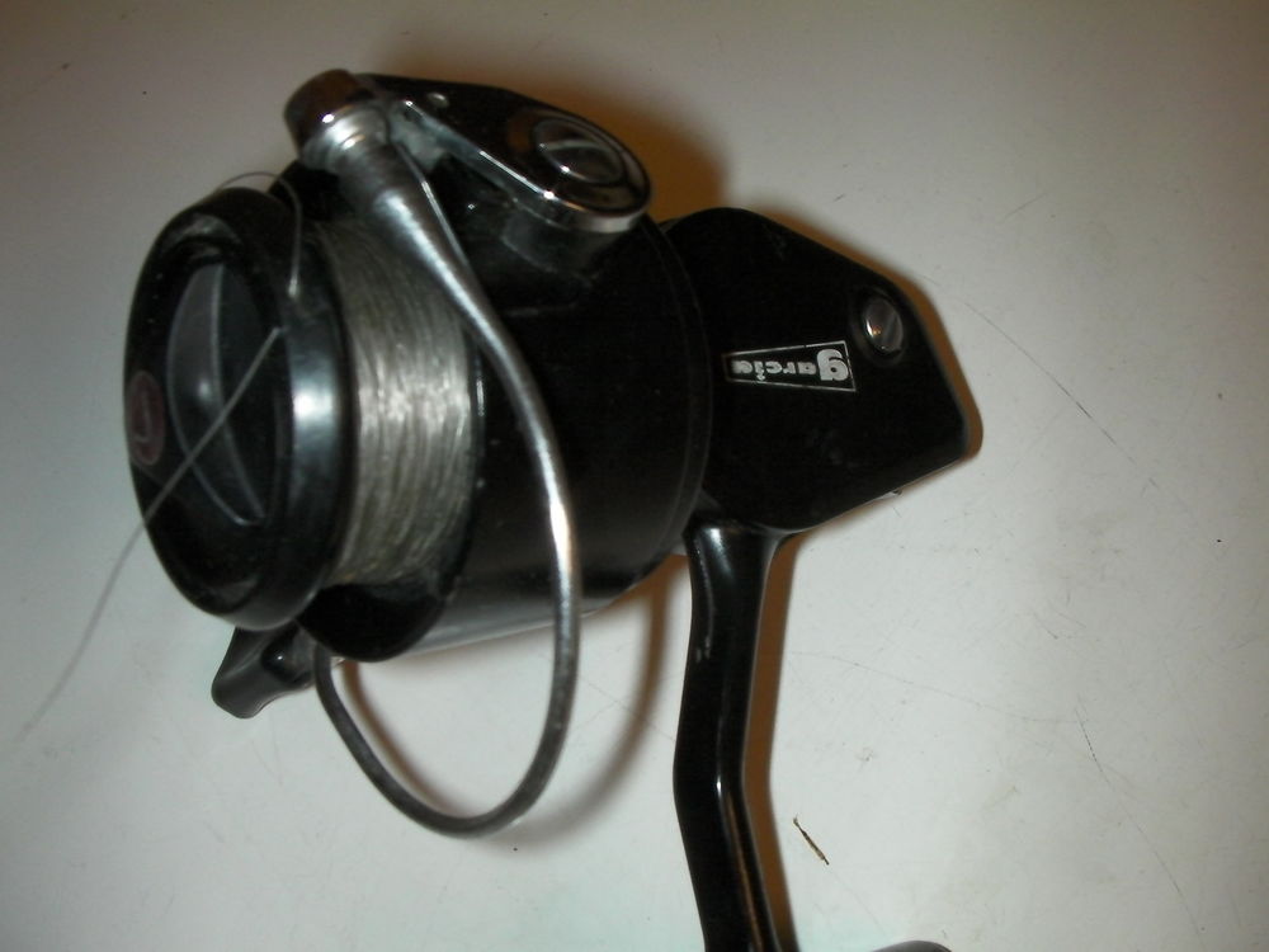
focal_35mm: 38
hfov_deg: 49.0
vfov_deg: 37.7
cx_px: 634
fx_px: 1393
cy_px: 476
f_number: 5.6
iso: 200
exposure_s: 1/30
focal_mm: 6.3
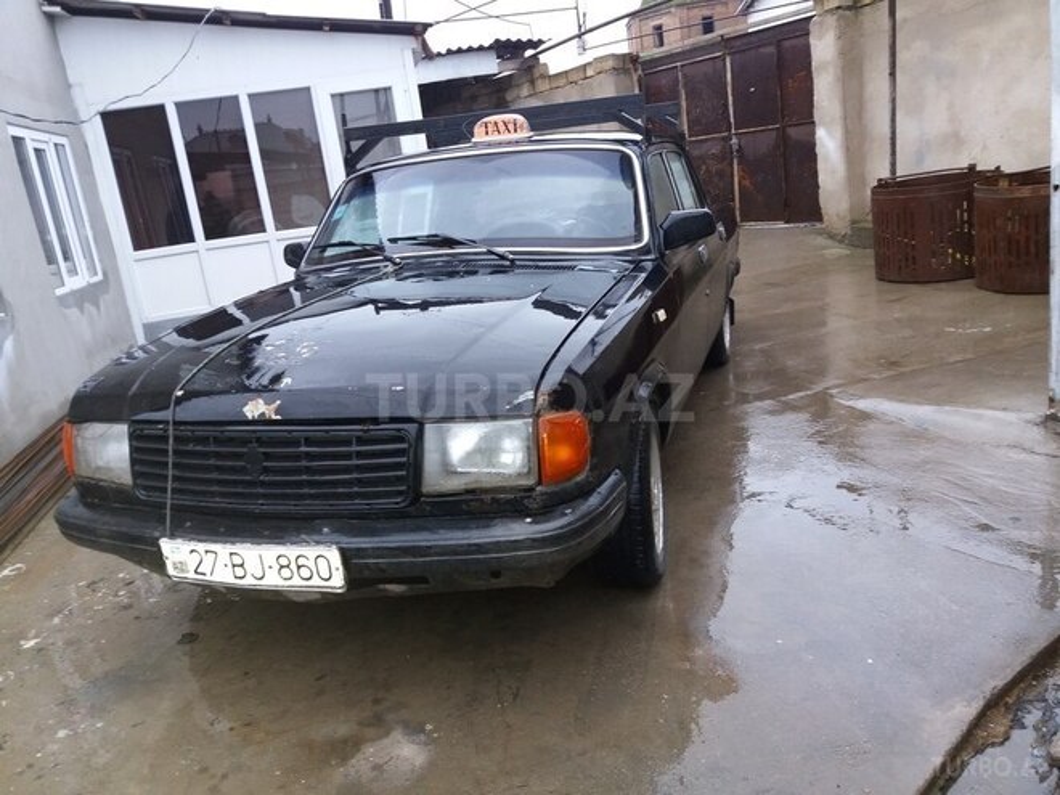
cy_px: 398
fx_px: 857
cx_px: 530
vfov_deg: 49.7
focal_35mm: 28
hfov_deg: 63.4
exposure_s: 1/30
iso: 125
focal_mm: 3.7
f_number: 1.9
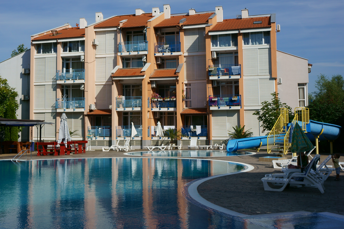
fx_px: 458
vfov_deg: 27.9
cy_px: 88
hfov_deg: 41.1
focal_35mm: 48
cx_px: 151
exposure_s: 1/250
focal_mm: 26
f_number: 13
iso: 100
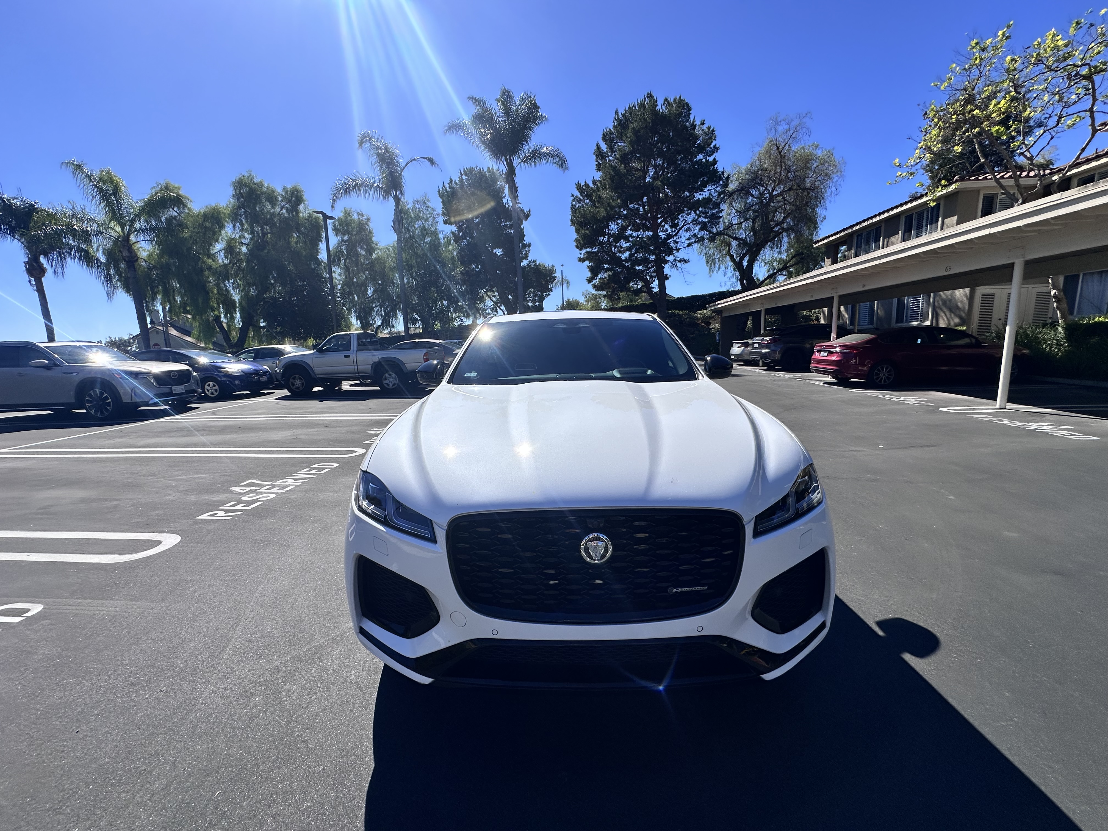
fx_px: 448
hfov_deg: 102.1
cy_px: 416
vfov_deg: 85.7
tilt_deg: -8.8
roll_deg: +1.5
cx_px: 554
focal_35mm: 14
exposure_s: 1/4464
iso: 50
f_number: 2.2
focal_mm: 2.22
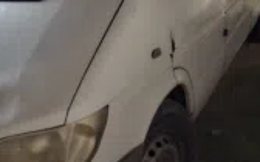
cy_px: -6
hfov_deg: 35.1
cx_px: 122
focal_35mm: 58
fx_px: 411
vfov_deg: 21.5
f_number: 1.8
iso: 1250
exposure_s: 1/20
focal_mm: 5.54
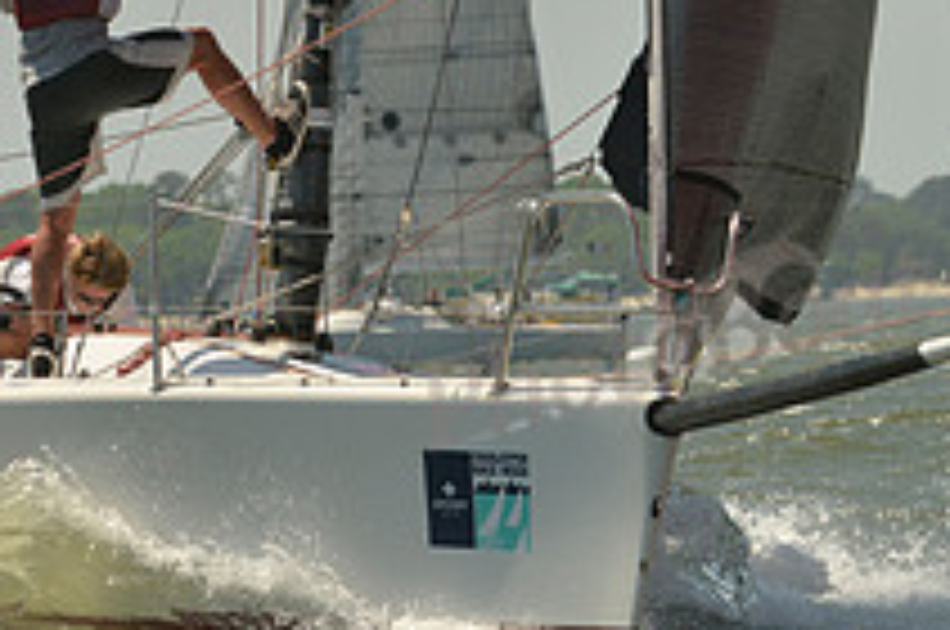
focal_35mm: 606
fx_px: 15967
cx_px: 189
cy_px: 164
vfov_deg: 2.3
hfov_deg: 3.4
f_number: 9
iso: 280
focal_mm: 220
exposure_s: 1/1250
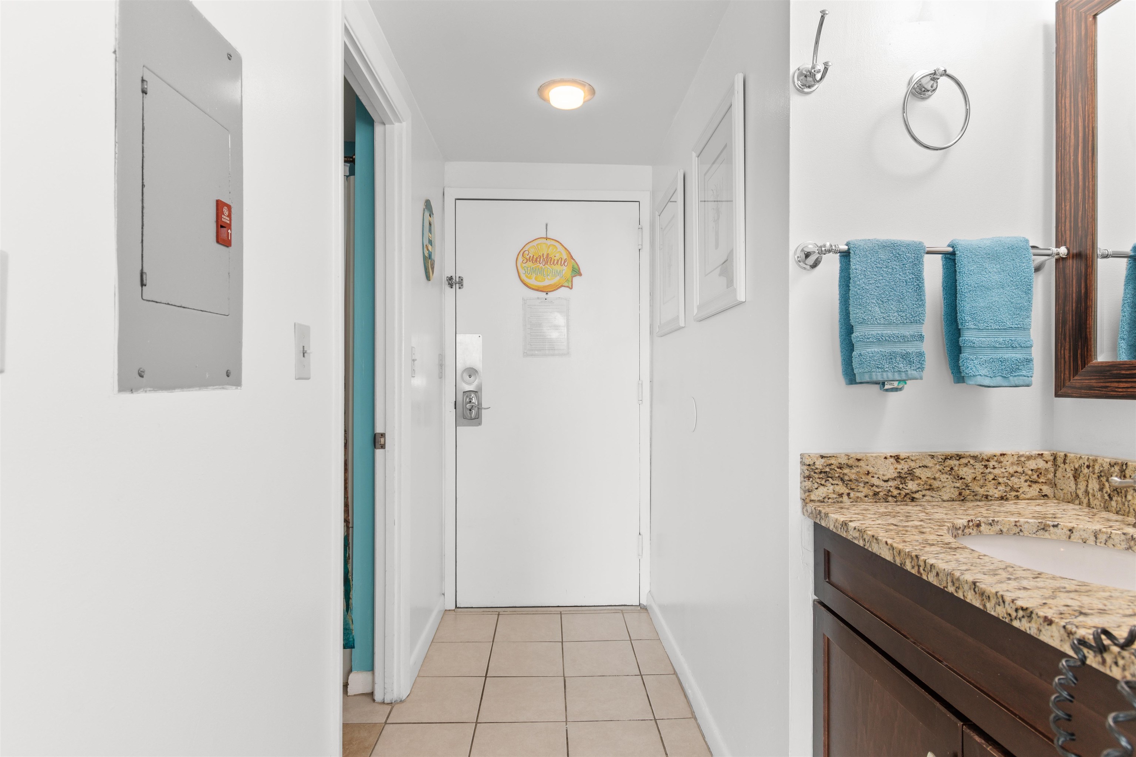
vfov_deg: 64.6
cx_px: 568
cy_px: 378
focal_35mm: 19
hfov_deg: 86.9
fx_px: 600
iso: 100
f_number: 4.8
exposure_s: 1/8
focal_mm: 13
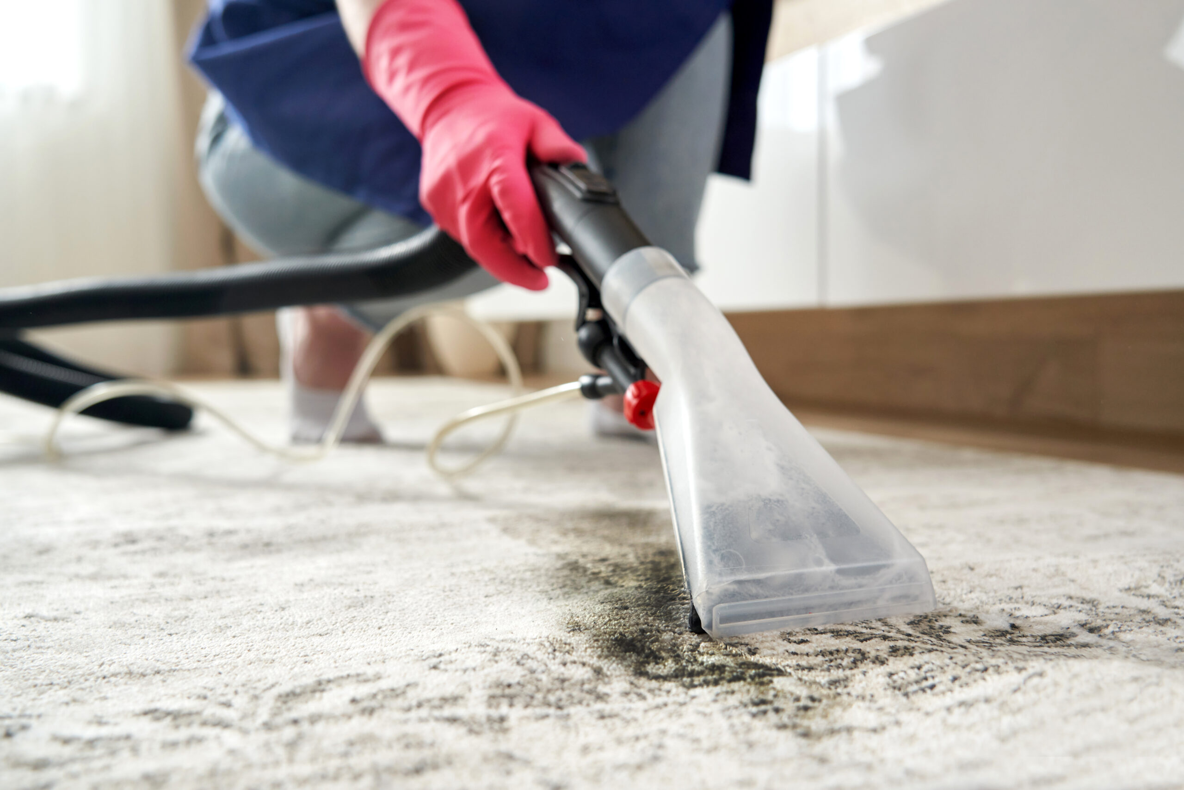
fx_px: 1184
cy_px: 395
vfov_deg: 36.9
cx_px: 592
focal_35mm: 36
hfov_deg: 53.1
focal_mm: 36
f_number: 5
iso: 400
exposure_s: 1/100
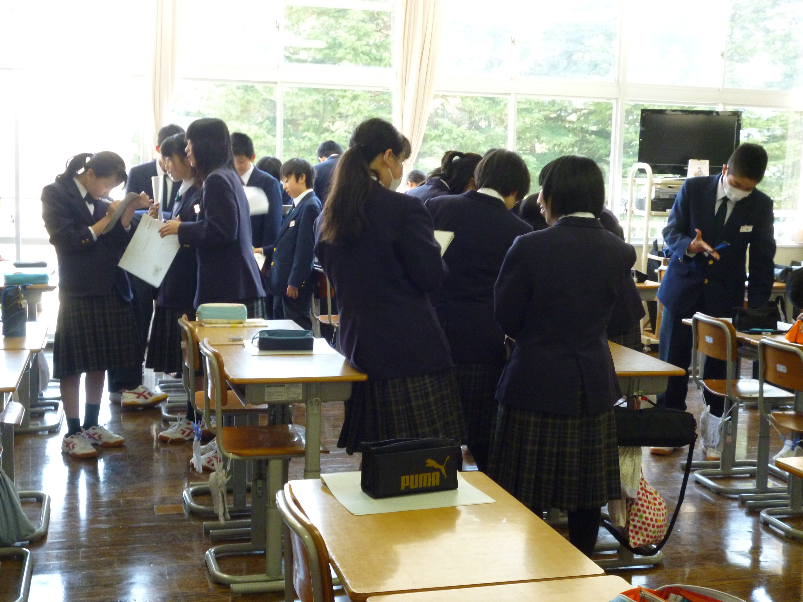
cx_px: 402
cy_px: 301
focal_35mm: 48
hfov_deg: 39.7
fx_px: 1113
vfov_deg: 30.3
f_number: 4
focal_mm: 8.6
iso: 400
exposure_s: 1/30
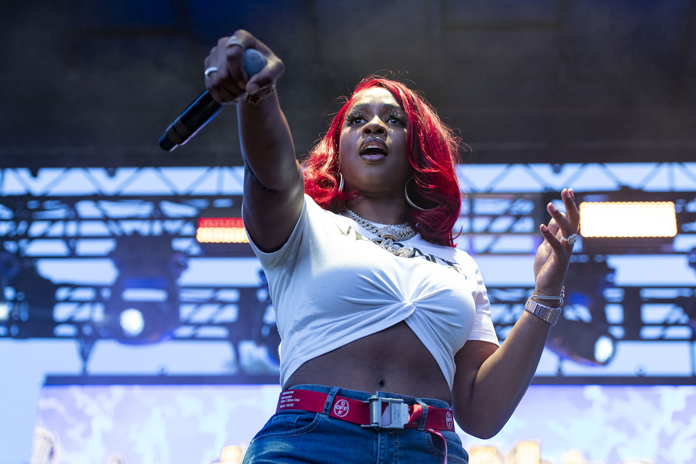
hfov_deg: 28.8
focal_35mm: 70
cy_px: 232
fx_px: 1353
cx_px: 348
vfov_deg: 19.5
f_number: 3.5
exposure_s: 1/125
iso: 800
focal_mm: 70
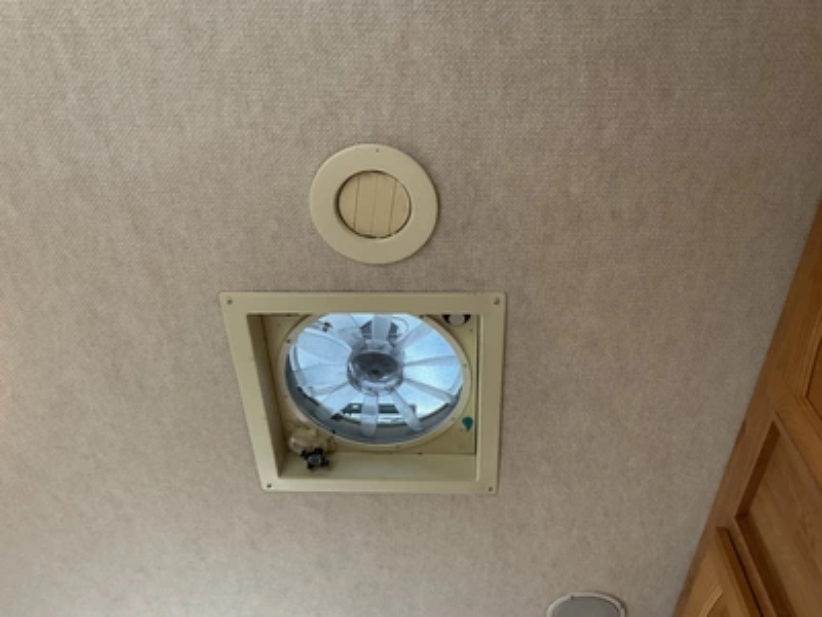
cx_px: 411
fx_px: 689
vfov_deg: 48.2
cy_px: 308
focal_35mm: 29
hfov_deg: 61.7
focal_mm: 3
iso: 125
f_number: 1.8
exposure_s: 1/60
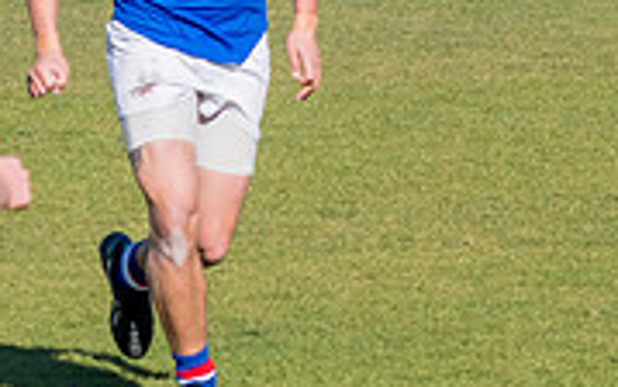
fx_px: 14995
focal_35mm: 890
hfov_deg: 2.4
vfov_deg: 1.5
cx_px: 574
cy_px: 188
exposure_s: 1/3200
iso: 800
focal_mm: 150
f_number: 8
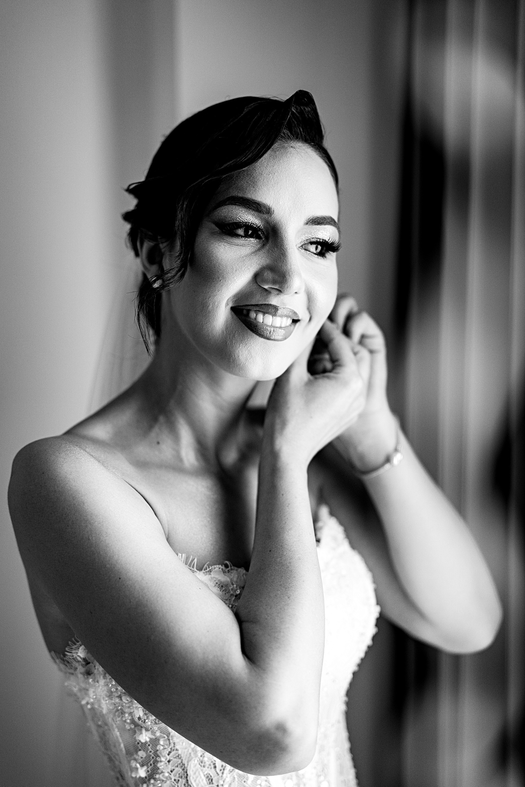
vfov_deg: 39.6
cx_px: 262
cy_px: 394
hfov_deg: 27.0
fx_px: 1094
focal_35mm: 50
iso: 640
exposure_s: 1/500
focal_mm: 50
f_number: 1.4
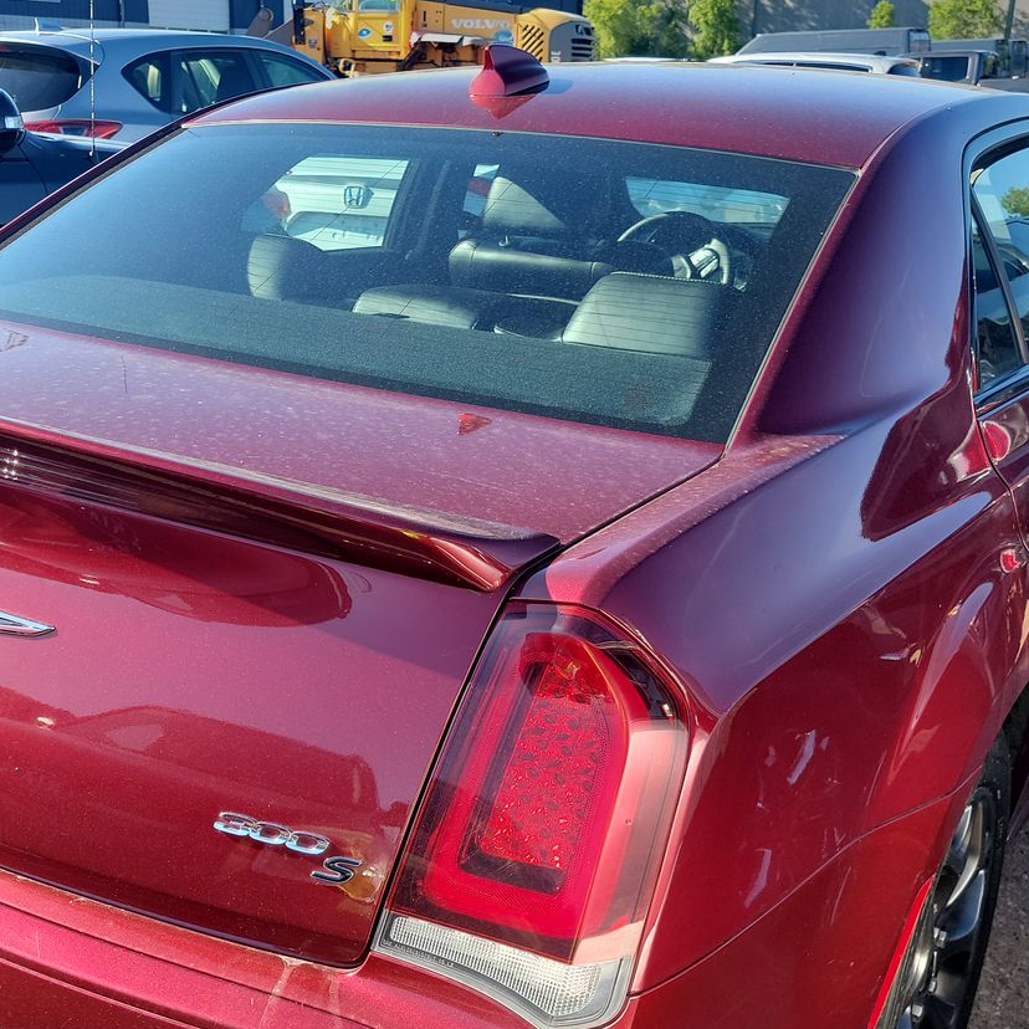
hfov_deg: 40.6
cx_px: 386
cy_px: 558
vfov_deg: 40.9
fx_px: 1379
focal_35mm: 41
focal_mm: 6.7
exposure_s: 1/313
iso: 50
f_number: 1.8
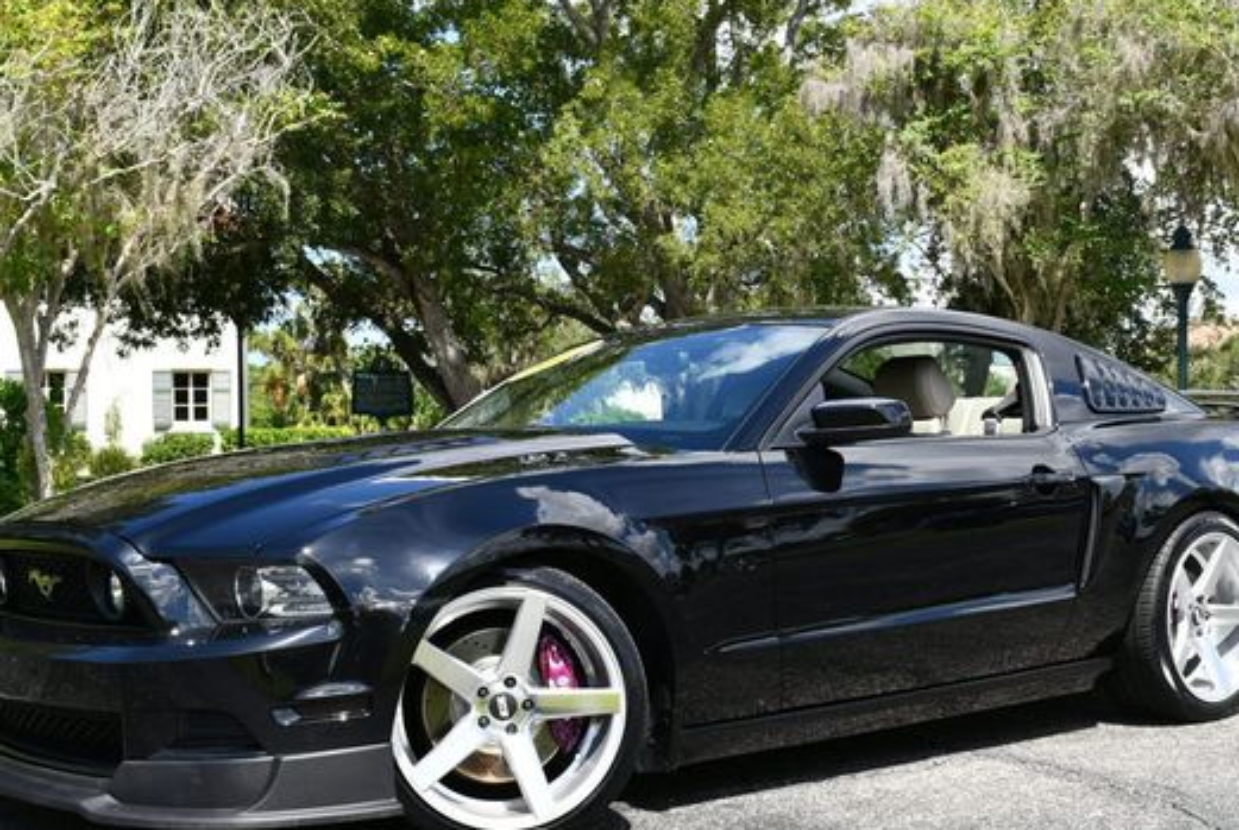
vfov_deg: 25.1
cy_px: 447
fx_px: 1861
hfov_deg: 36.8
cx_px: 609
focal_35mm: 54
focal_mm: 22
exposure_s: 1/250
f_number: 8
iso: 160
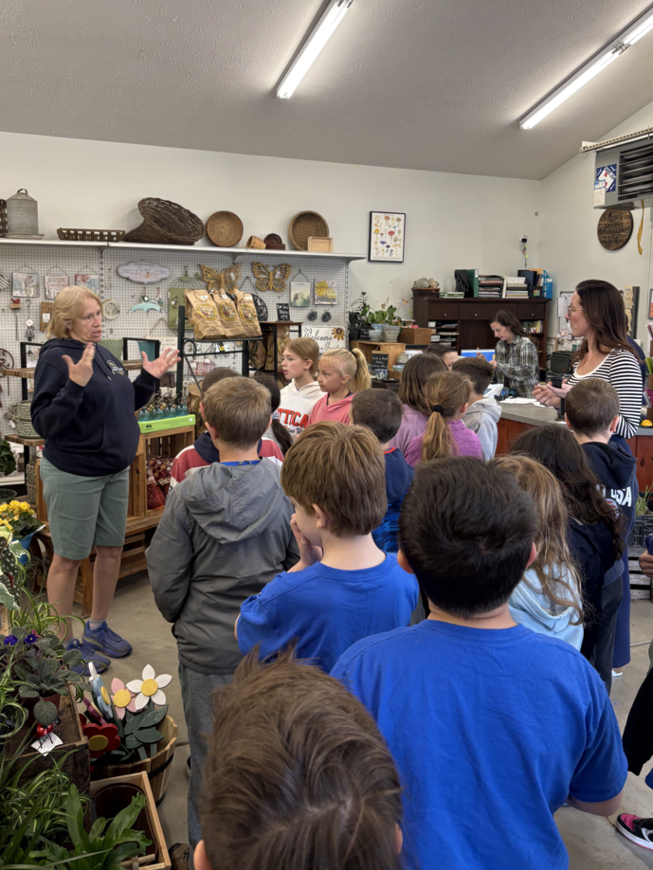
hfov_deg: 48.2
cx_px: 314
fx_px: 729
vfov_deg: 61.5
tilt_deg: -5.4
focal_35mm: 29
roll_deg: -0.4
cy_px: 390
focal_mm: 5.96
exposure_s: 1/60
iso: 80
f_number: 1.6
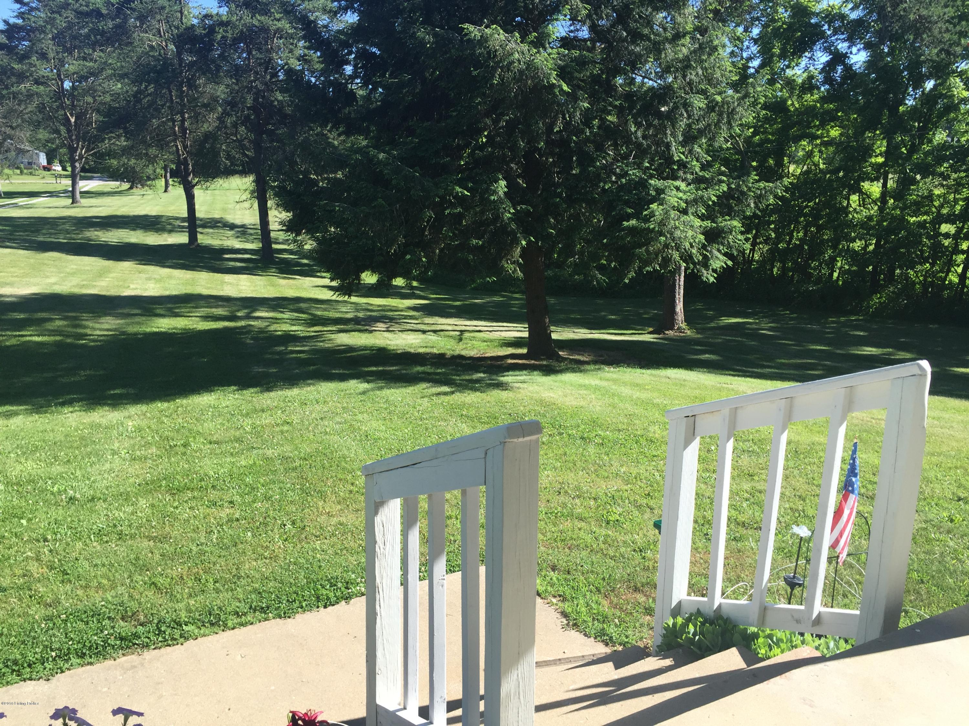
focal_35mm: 29
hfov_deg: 61.7
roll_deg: -2.3
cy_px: 363
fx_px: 812
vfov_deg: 48.2
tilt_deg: -13.5
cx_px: 484
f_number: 2.2
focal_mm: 4.15
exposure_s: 1/775
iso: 32
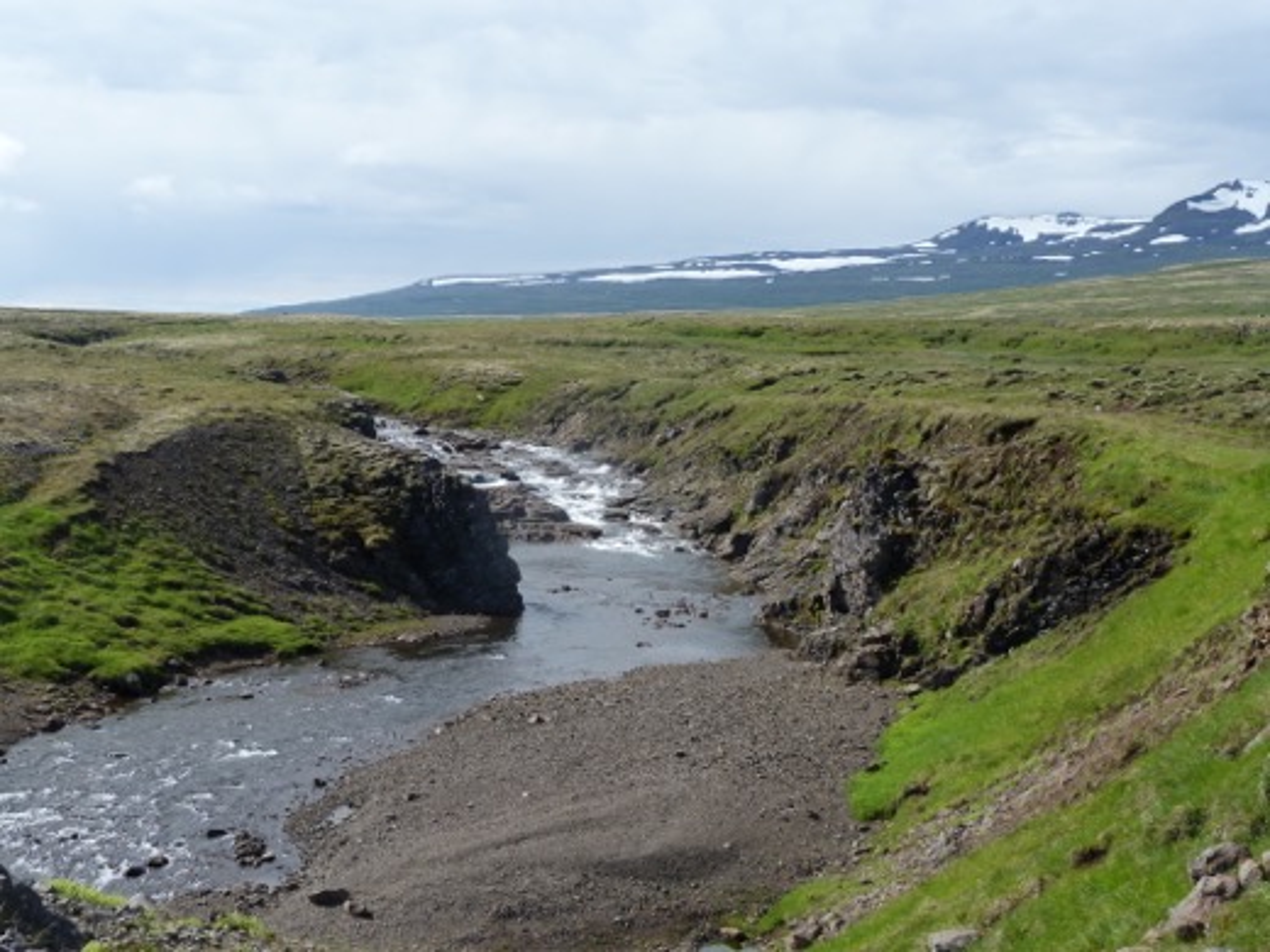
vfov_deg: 28.6
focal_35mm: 51
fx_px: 1871
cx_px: 635
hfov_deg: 37.5
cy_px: 476
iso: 80
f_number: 5.6
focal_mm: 9.2
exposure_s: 1/250
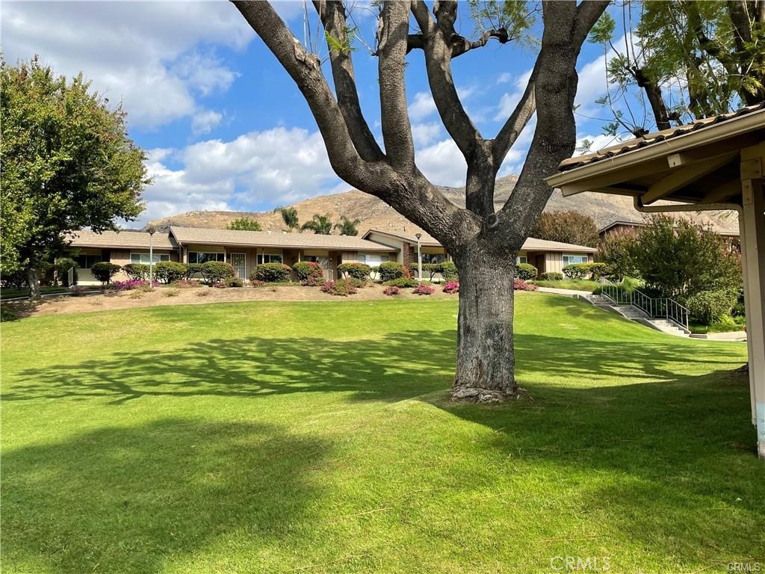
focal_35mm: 26
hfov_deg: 67.3
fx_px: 575
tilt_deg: +5.6
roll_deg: +2.0
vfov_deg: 53.1
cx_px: 382
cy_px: 287
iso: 32
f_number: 1.6
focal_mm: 4.2
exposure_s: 1/2817
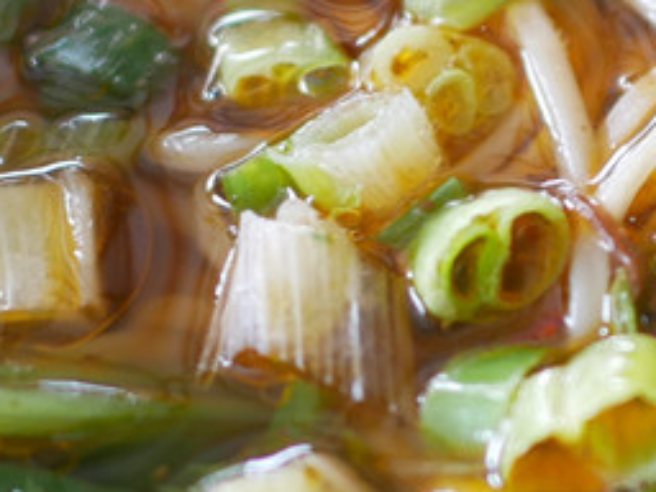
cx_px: 940
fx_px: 2217
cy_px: 123
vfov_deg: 12.6
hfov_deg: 15.7
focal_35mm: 117
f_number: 1.7
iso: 320
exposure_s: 1/60
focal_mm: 15
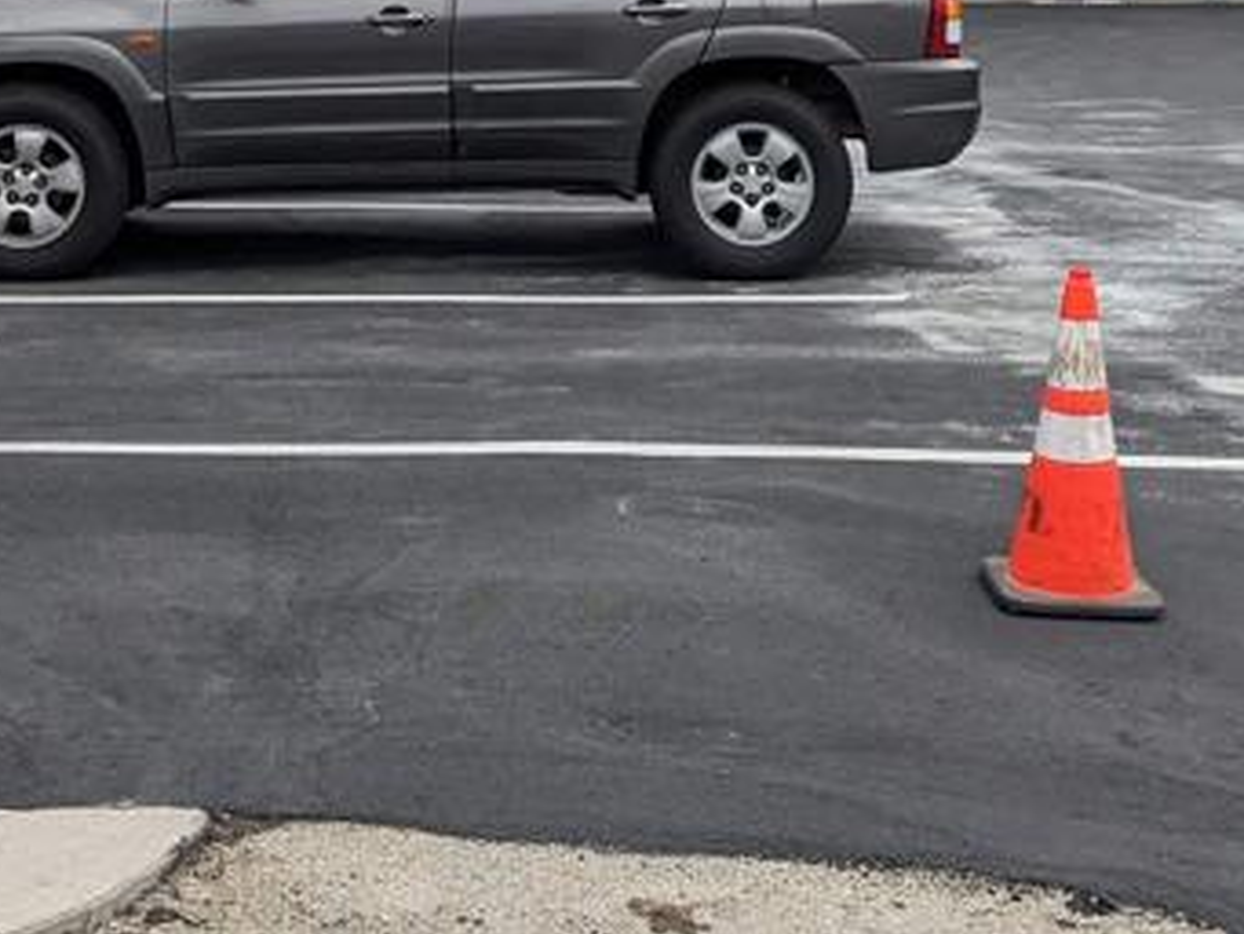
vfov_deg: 17.6
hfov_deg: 24.1
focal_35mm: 81
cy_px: -109
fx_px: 2912
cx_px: 467
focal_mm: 4.38
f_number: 1.73
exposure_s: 1/3906
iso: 70
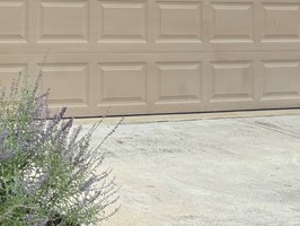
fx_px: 867
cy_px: -80
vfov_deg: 14.1
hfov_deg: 18.7
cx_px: -50
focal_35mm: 100
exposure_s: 1/1164
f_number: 1.6
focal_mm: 5.96
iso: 50
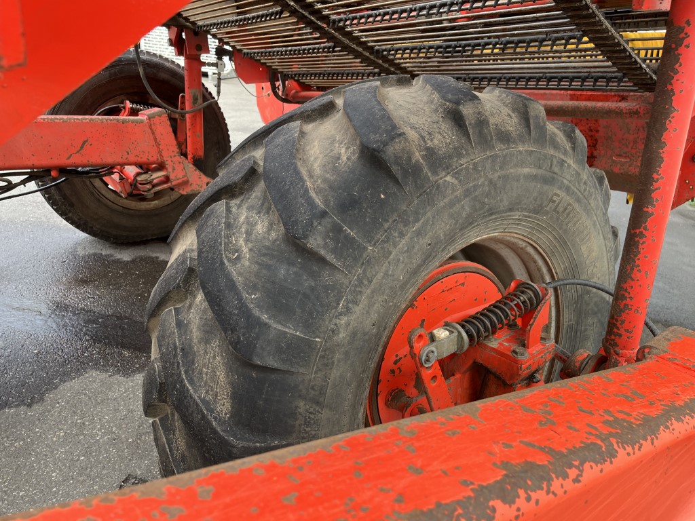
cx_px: 348
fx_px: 522
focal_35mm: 26
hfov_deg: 67.3
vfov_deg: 53.1
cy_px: 260
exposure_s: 1/121
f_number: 1.6
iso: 40
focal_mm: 5.1
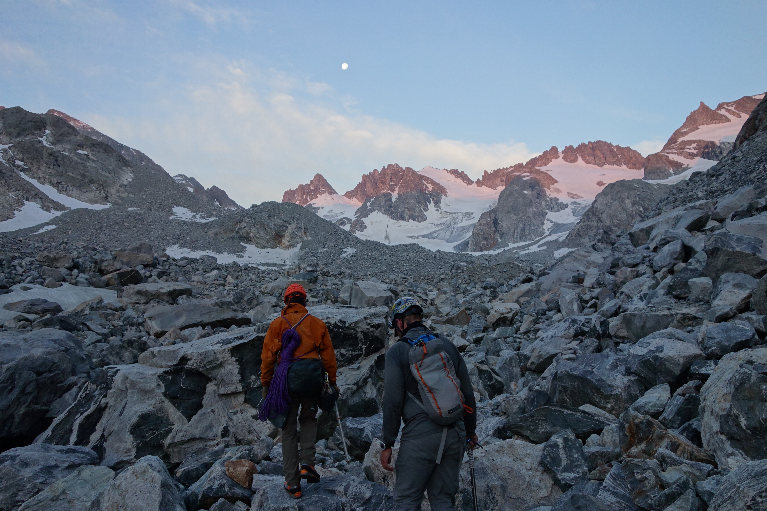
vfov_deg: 46.4
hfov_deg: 65.5
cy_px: 256
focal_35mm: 28
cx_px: 384
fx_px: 597
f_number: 2.8
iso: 125
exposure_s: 1/100
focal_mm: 10.4
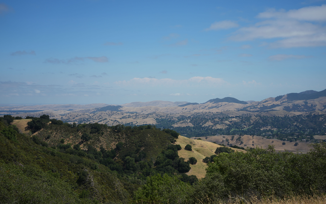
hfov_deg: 39.6
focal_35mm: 51
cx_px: 163
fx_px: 453
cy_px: 103
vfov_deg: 25.3
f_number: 4.5
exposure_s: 1/1250
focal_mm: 50
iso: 100
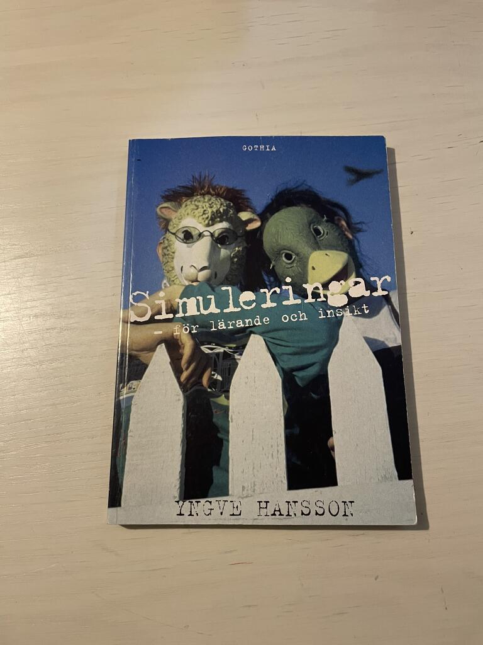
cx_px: 242
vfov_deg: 67.3
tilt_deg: -76.5
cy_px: 322
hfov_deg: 53.1
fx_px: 484
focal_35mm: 26
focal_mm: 4.2
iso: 320
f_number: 1.6
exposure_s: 1/50
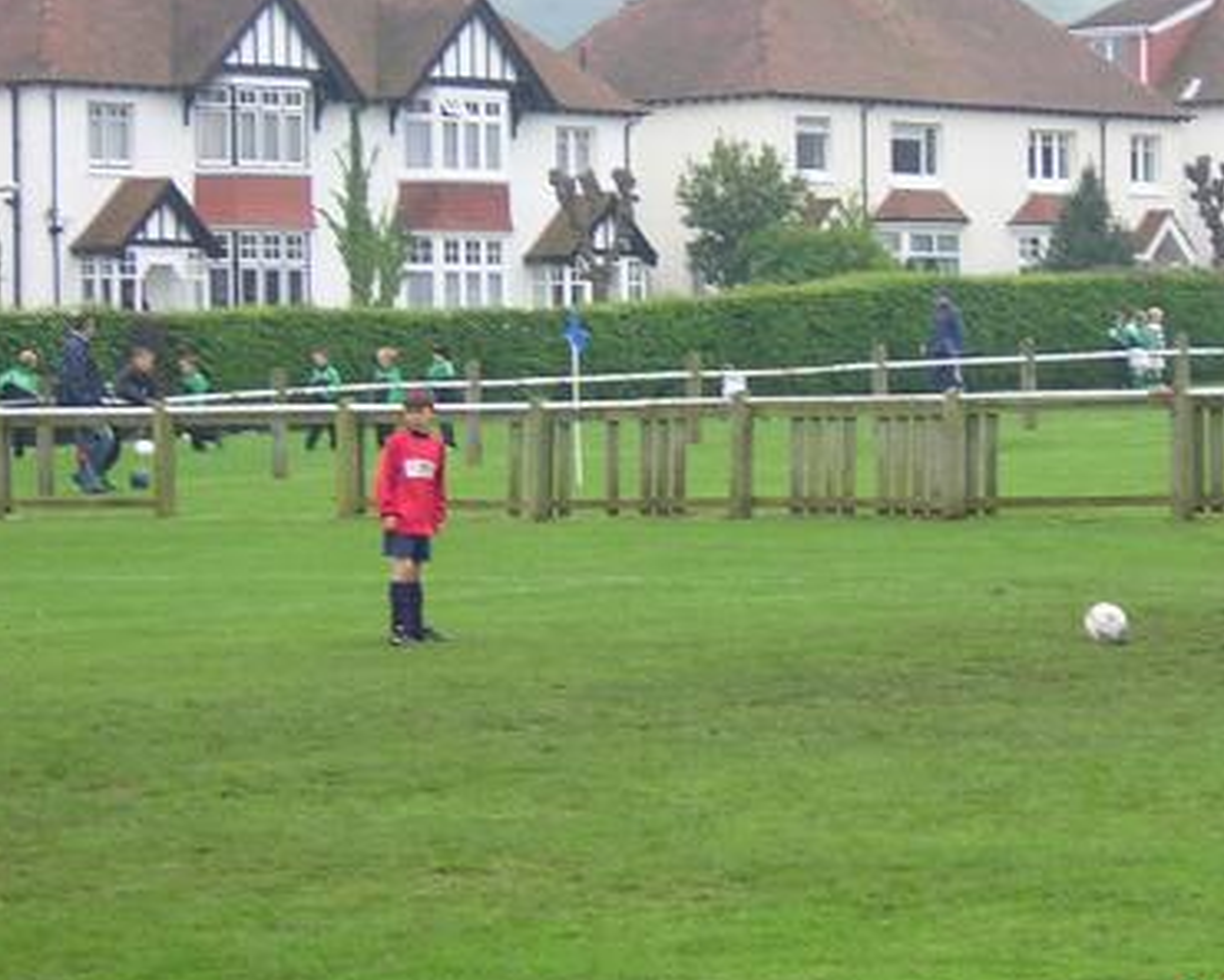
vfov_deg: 9.8
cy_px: 391
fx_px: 5687
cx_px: 857
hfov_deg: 12.3
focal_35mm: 157
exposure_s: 1/72.3
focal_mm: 12.1
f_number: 4.3
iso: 100
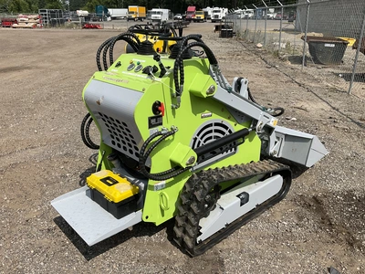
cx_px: 182
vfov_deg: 48.2
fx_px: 306
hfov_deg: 61.7
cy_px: 137
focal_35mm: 29
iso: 25
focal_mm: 3
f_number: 1.8
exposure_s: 1/2667
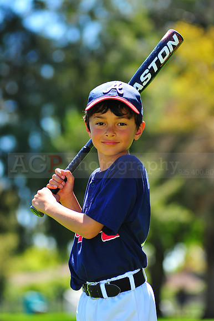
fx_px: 1607
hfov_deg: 7.6
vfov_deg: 11.4
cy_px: 160
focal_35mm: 180
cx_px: 107
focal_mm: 180
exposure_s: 1/400
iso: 200
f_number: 5
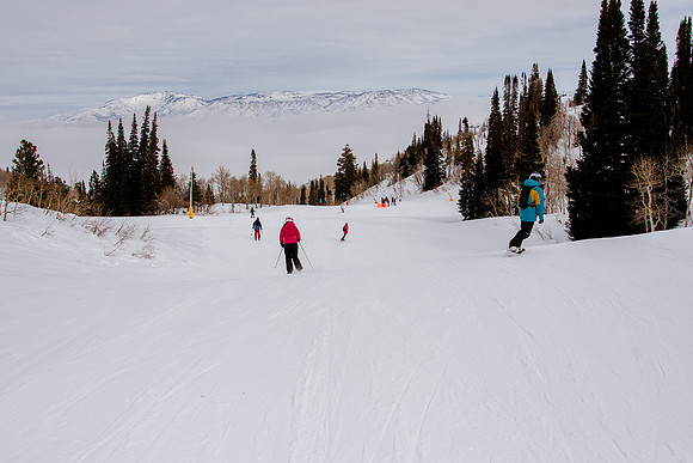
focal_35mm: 36
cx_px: 346
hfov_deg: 53.1
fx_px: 693
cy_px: 232
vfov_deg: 36.9
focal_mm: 24
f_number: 5.6
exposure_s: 1/3200
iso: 400
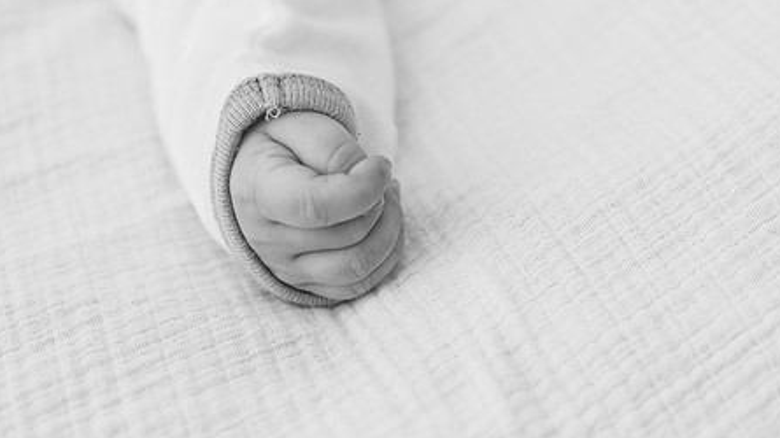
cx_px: 383
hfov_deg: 26.9
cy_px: 172
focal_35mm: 79
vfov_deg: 15.3
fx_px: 1633
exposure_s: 1/1000
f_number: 3.5
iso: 320
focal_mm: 50
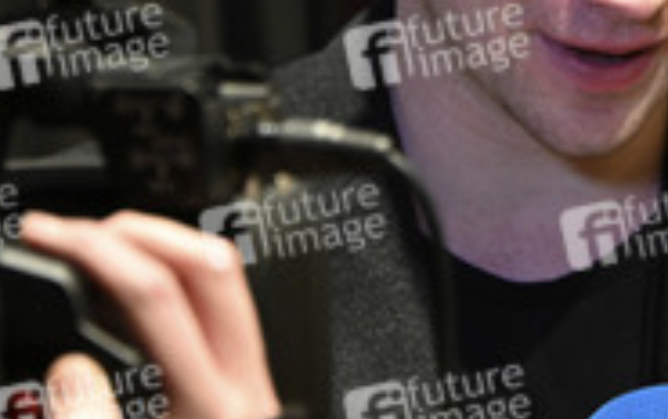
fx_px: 7471
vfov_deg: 3.2
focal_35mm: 410
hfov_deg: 5.1
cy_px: -43
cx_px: 702
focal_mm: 165
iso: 4000
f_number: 6.3
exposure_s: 1/80
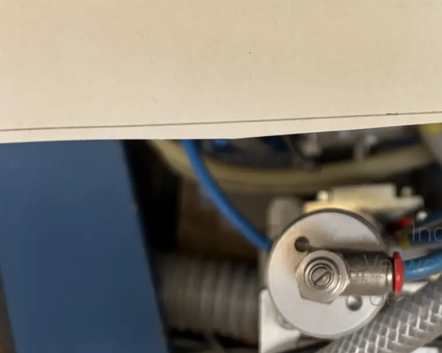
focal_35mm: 64
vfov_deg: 22.6
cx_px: 446
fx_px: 837
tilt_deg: -74.4
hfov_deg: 27.8
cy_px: -27
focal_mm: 5.96
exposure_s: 1/121
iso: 100
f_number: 1.6
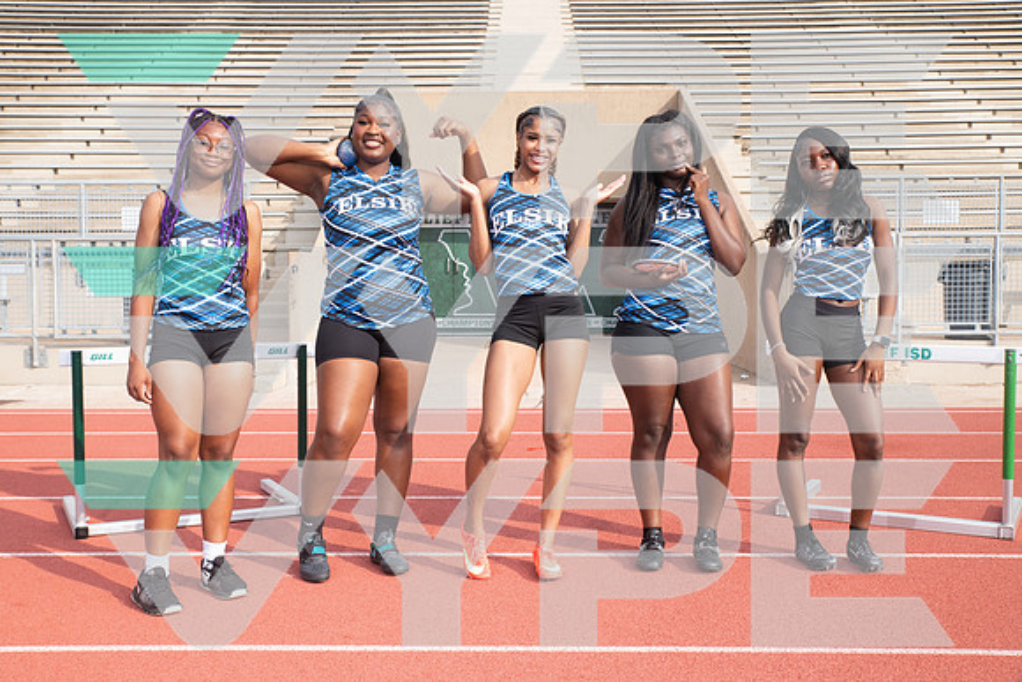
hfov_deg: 48.4
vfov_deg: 33.4
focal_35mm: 40
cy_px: 341
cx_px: 511
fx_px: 1136
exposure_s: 1/320
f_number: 8
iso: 160
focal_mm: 40
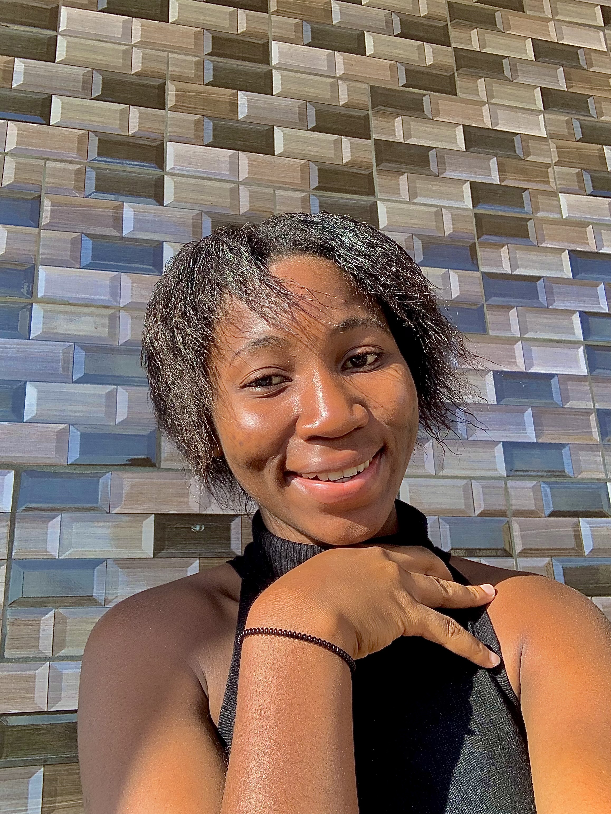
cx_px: 306
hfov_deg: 44.2
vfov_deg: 56.8
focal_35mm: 32
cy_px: 407
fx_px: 753
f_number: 2.2
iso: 16
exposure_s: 1/364
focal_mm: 2.87
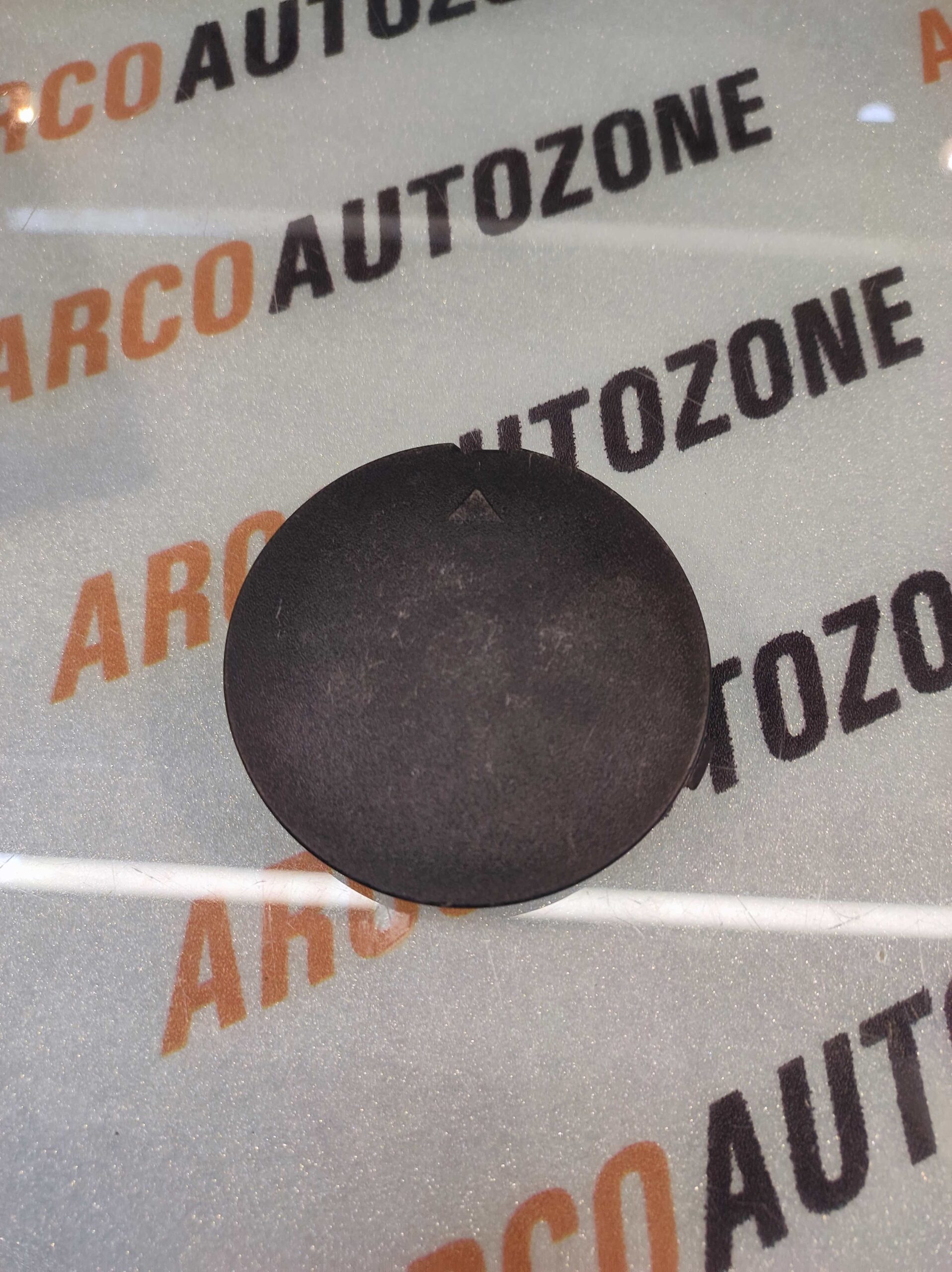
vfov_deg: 91.1
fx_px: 624
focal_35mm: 17
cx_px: 476
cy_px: 636
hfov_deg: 74.7
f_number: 1.79
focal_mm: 4.74
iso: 144
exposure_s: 1/50
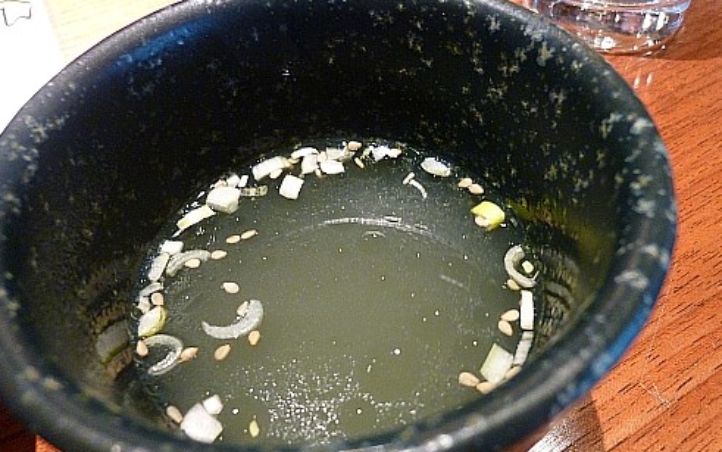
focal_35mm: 27
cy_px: 253
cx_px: 356
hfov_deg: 68.4
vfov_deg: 45.9
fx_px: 531
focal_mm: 4.5
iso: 400
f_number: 3.3
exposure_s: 1/6
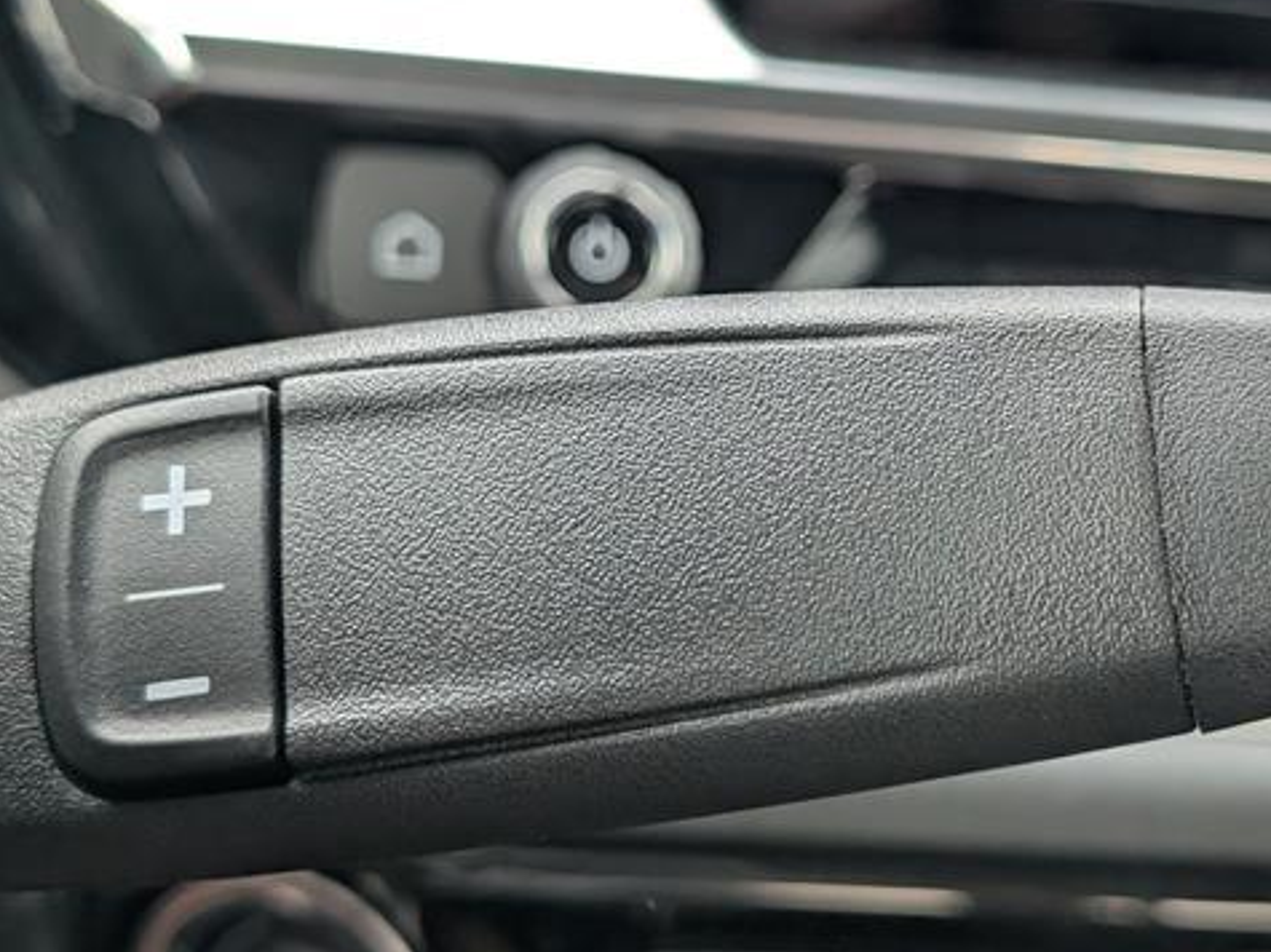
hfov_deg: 29.3
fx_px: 2423
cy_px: 484
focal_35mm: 66
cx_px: 765
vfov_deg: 22.2
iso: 504
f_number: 1.68
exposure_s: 1/625
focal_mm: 6.9
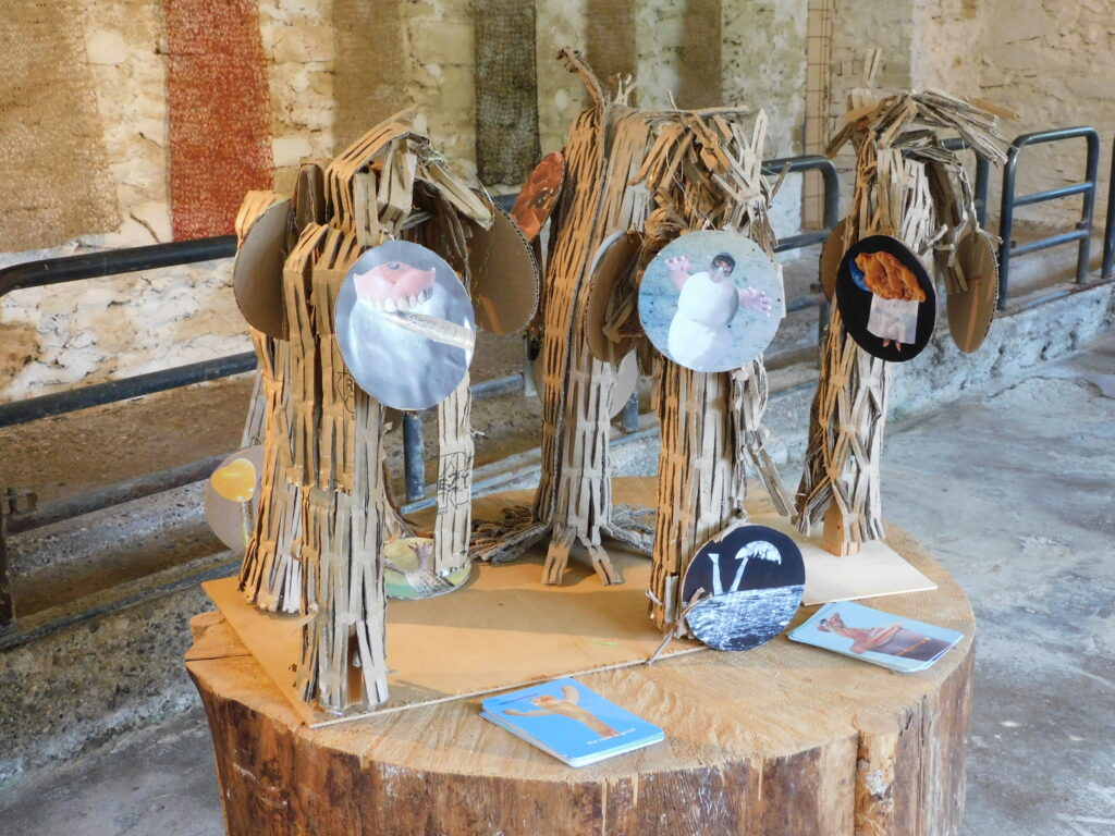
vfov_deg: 32.2
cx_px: 558
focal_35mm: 45
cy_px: 418
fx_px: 1449
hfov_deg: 42.1
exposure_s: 1/25
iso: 400
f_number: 4
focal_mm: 8.1
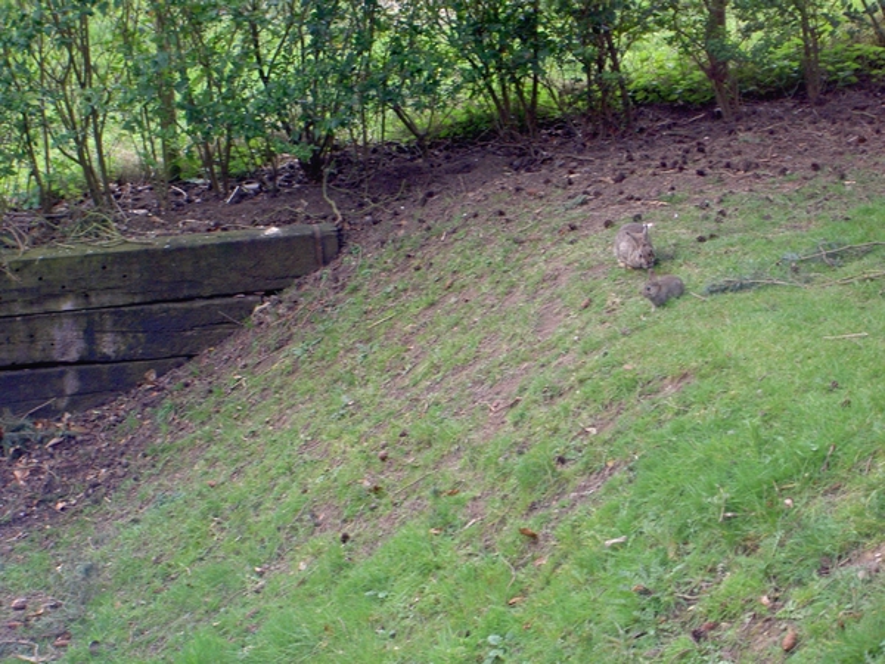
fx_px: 2966
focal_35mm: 116
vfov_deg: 12.8
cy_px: 332
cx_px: 442
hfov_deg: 17.0
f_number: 4.9
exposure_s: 1/30
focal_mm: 24
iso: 200
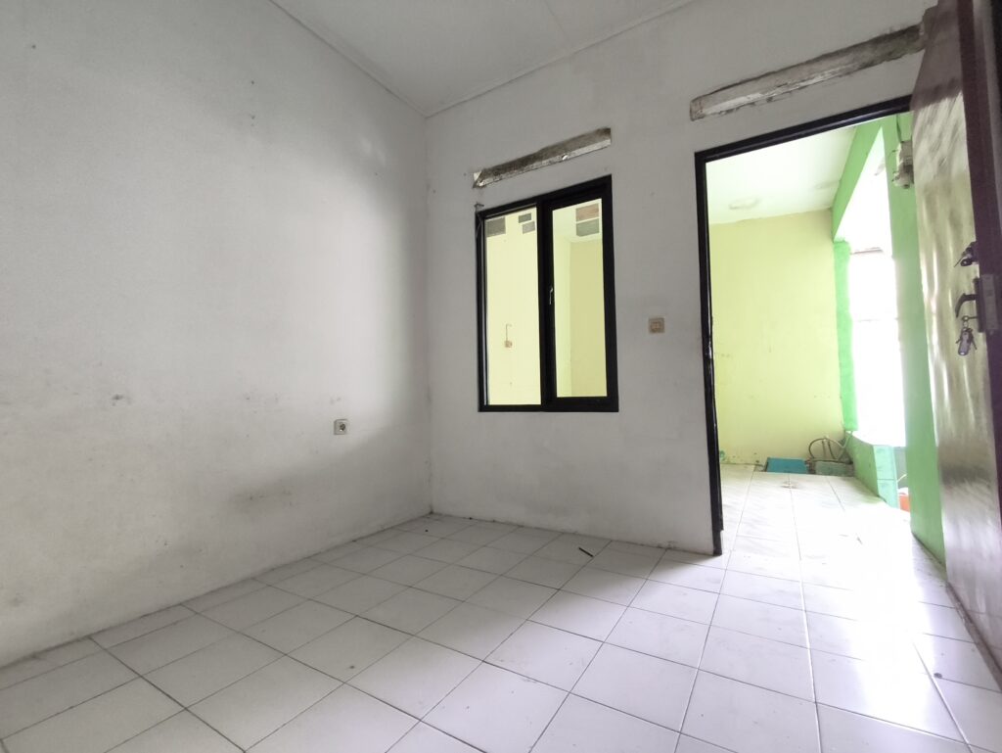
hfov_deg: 98.1
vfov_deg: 81.8
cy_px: 376
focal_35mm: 15
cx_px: 501
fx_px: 434
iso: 320
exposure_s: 1/33.3
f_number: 2.2
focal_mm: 1.65
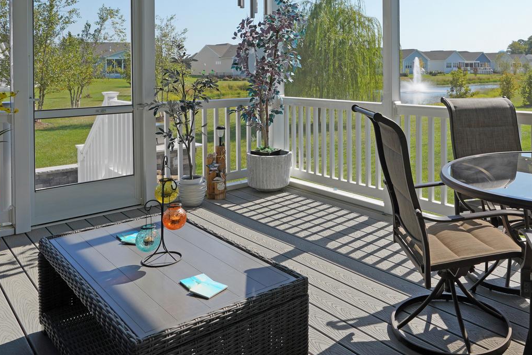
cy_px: 71
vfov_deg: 39.5
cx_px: 351
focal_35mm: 32
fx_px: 473
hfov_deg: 57.5
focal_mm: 16
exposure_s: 1/200
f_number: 7.1
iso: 100
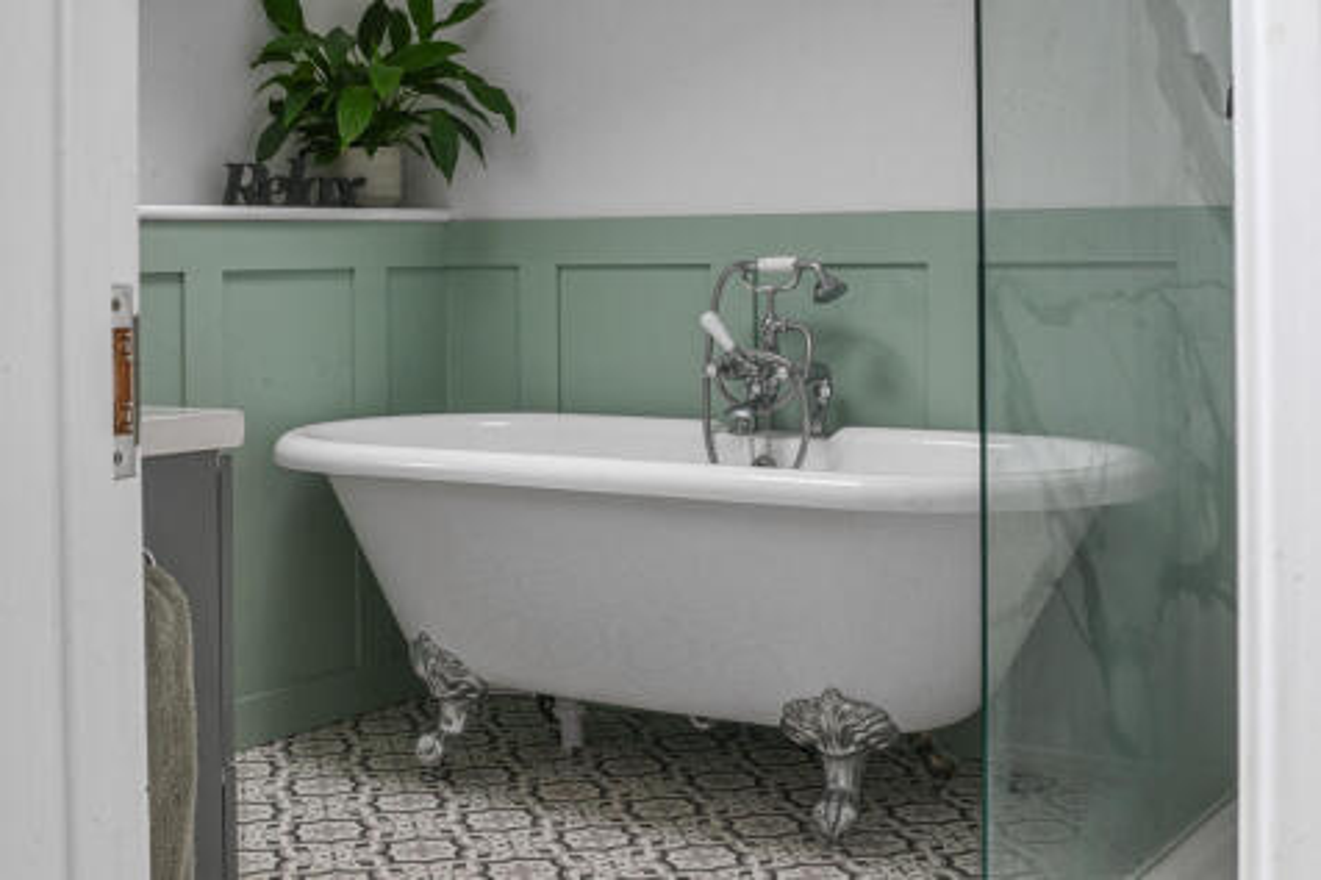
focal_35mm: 50
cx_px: 660
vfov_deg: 27.0
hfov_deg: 39.6
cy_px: 440
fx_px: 1834
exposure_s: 4
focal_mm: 50
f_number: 13
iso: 400
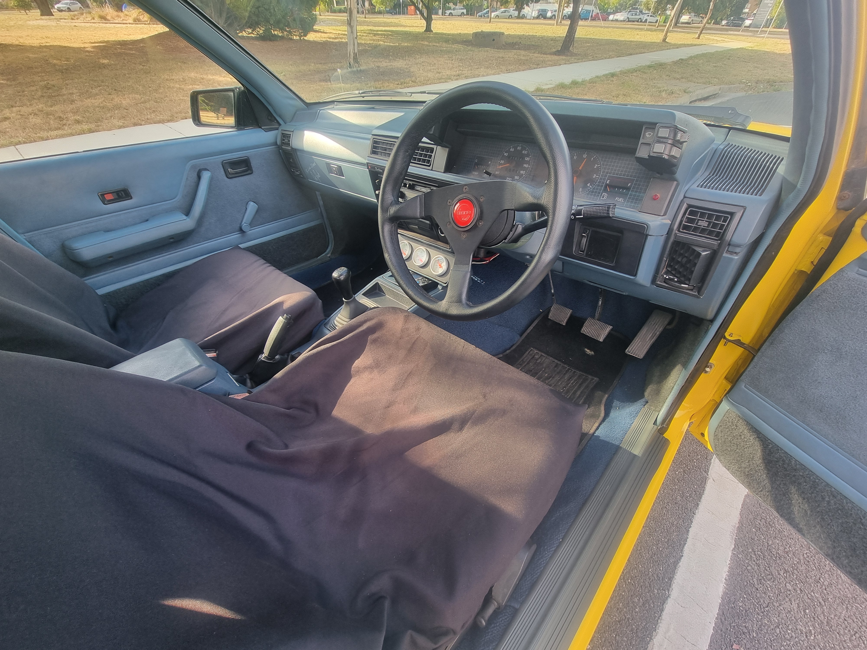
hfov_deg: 106.2
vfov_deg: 89.9
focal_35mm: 13
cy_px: 325
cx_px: 434
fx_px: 326
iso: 50
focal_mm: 2.2
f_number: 2.2
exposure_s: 1/100
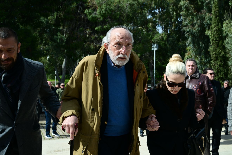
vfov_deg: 31.2
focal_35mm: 43
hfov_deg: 45.4
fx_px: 277
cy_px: 78
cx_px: 116
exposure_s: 1/800
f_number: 9
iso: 400
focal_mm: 43
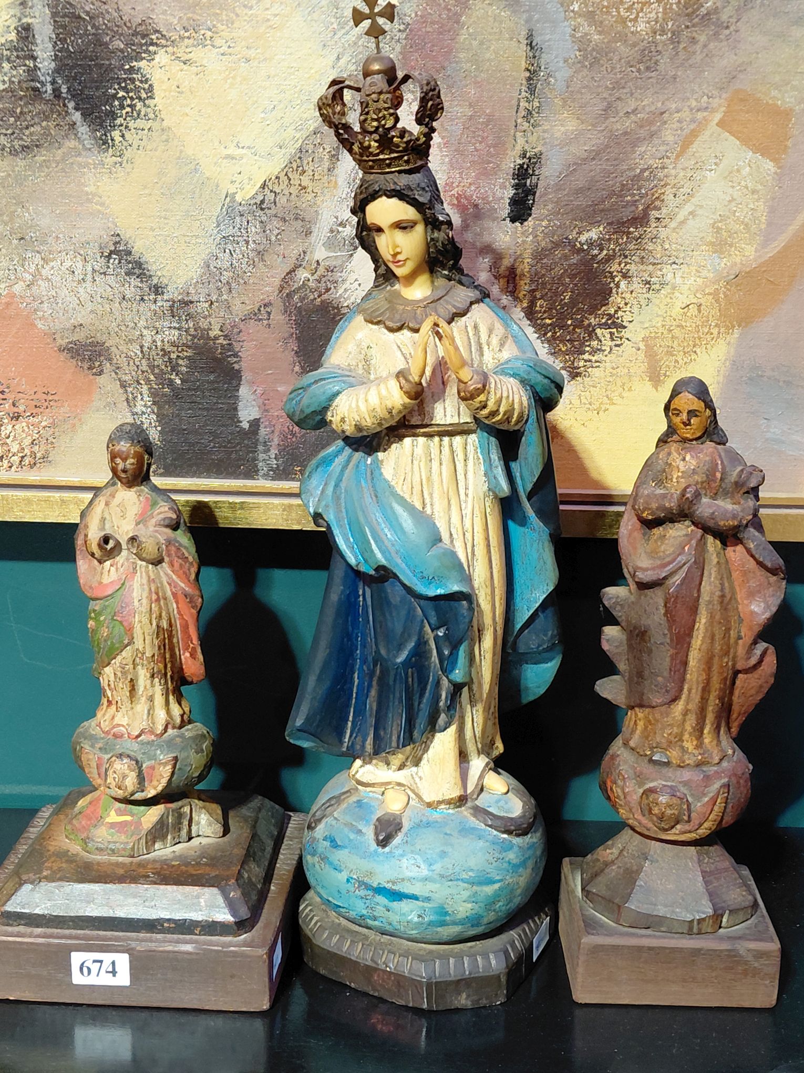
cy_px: 536
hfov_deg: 54.9
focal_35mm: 25
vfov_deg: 69.4
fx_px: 774
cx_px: 402
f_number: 1.8
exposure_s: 1/50.1
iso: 250
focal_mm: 4.69
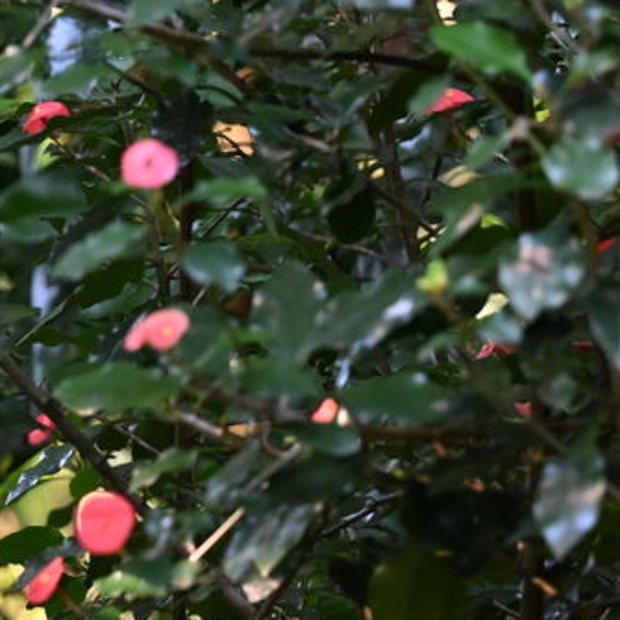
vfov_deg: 5.1
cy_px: 35
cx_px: -838
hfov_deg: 5.0
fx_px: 6910
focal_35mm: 341
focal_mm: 70
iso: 500
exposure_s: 1/250
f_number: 2.8
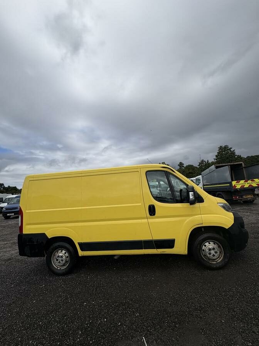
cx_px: 130
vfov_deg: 102.1
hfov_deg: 85.7
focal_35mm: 14
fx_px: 140
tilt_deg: +4.8
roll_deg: +3.5
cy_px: 173
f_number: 2.2
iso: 50
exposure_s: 1/3390
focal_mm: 2.22
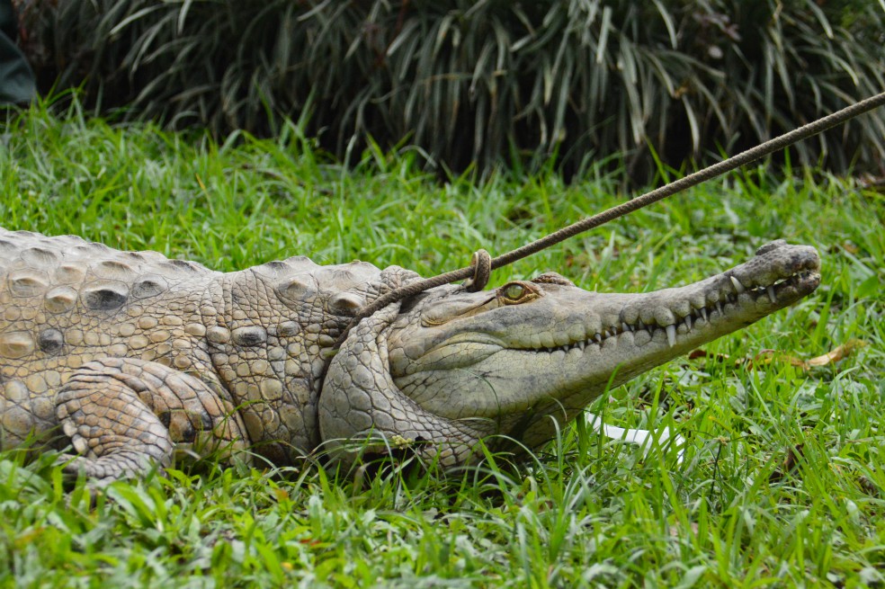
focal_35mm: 150
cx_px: 442
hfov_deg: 13.7
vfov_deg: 9.1
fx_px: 3685
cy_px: 294
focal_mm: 100
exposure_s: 1/2000
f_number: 6.3
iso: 3200
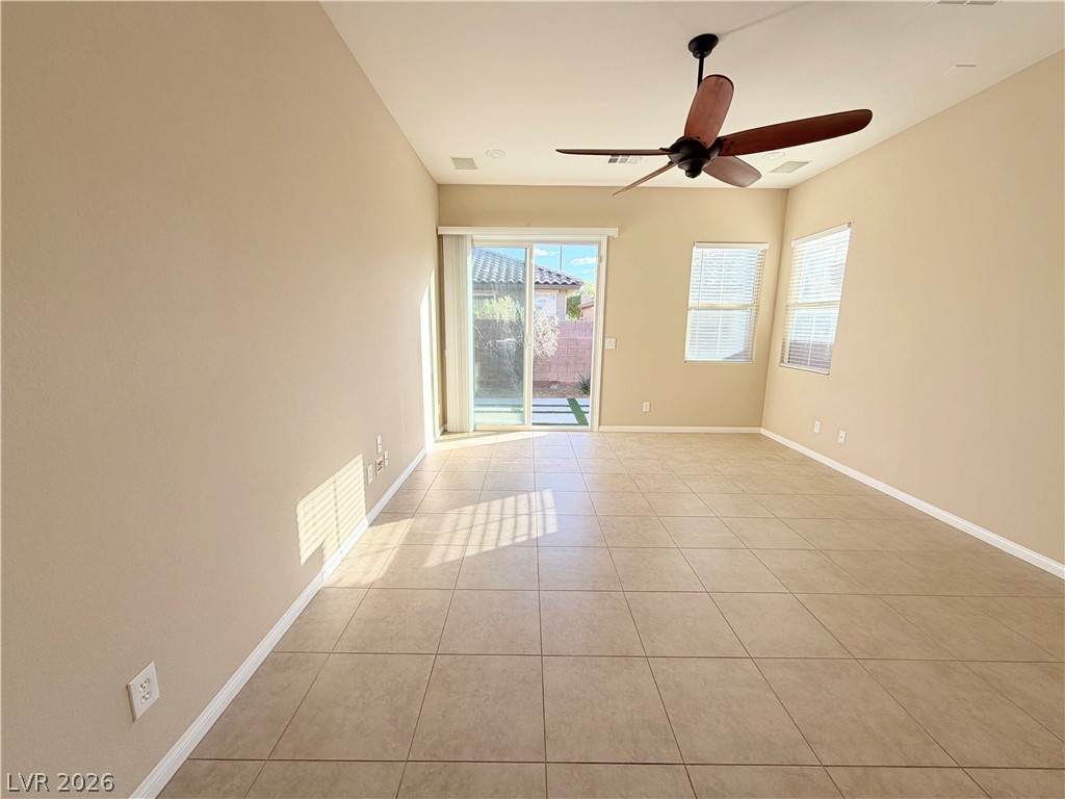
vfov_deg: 85.7
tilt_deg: -10.5
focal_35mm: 14
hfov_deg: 102.1
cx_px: 532
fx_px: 431
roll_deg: -0.5
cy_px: 400
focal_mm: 2.22
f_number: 2.2
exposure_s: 1/191
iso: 50
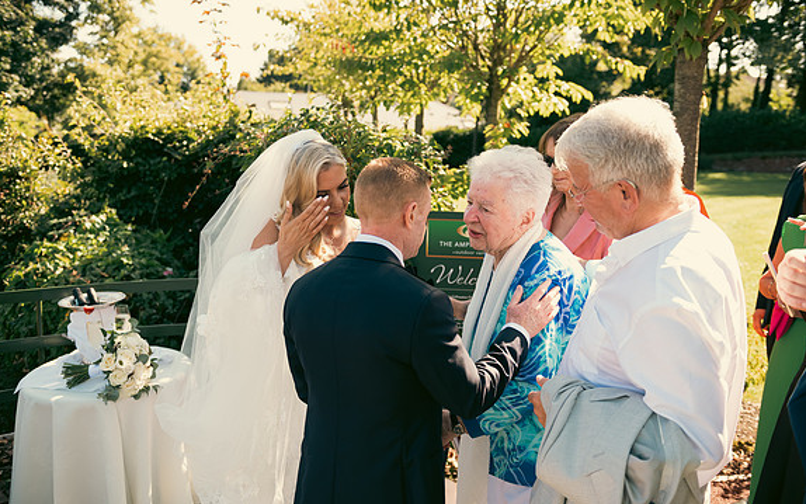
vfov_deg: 36.3
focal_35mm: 35
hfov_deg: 55.3
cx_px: 400
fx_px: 769
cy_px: 259
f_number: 3.5
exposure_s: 1/640
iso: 250
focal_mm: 34
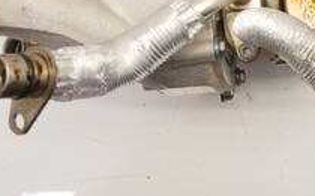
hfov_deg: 31.6
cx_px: 254
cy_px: -39
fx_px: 541
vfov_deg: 19.4
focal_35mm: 63
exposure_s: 1/60
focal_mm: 13
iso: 250
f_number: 3.5
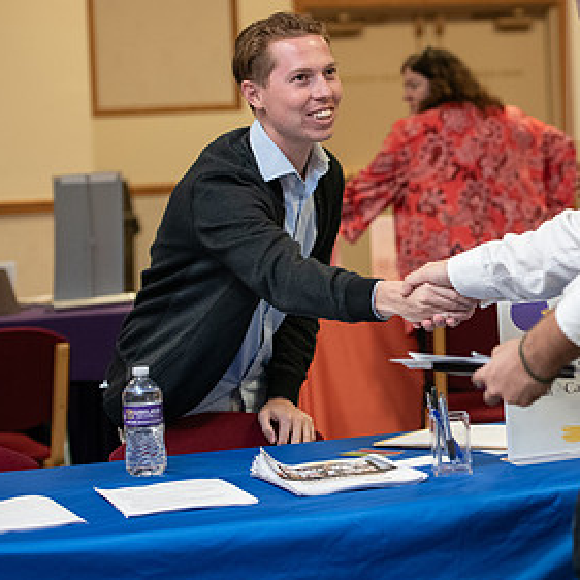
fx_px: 2332
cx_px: 504
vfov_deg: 14.2
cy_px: 218
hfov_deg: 14.1
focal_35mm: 123
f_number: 2.8
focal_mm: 70
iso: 1600
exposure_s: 1/200
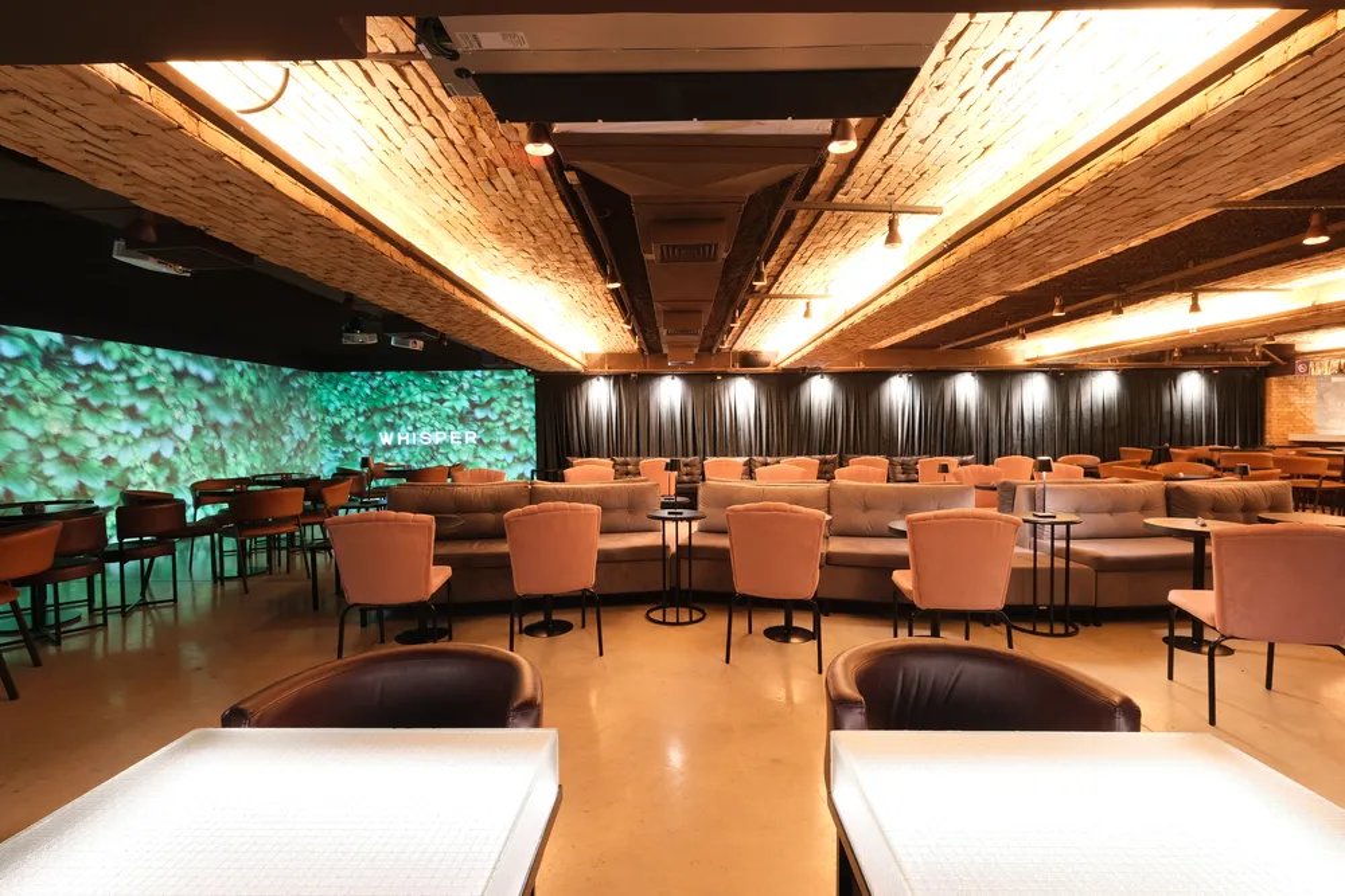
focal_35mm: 15
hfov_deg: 100.4
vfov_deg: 77.3
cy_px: 448
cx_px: 672
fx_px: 560
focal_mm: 10
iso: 400
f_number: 8
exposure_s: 8
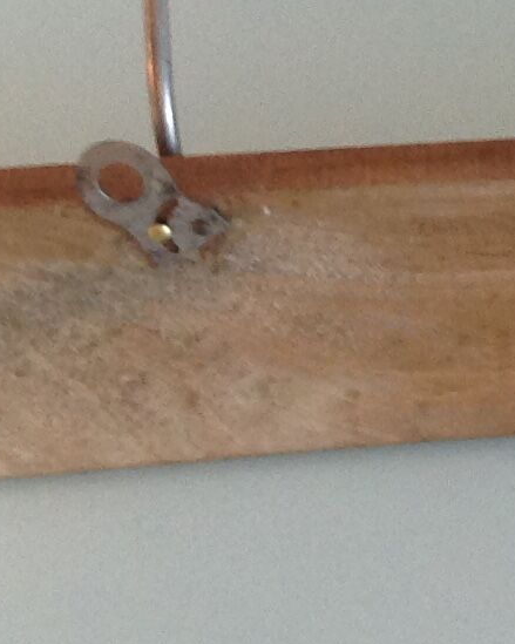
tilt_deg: -34.8
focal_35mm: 161
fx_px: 3068
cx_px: 1133
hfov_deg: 8.9
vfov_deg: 11.8
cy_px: -56
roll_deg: -0.5
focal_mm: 4.28
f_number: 2.4
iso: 100
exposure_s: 1/17
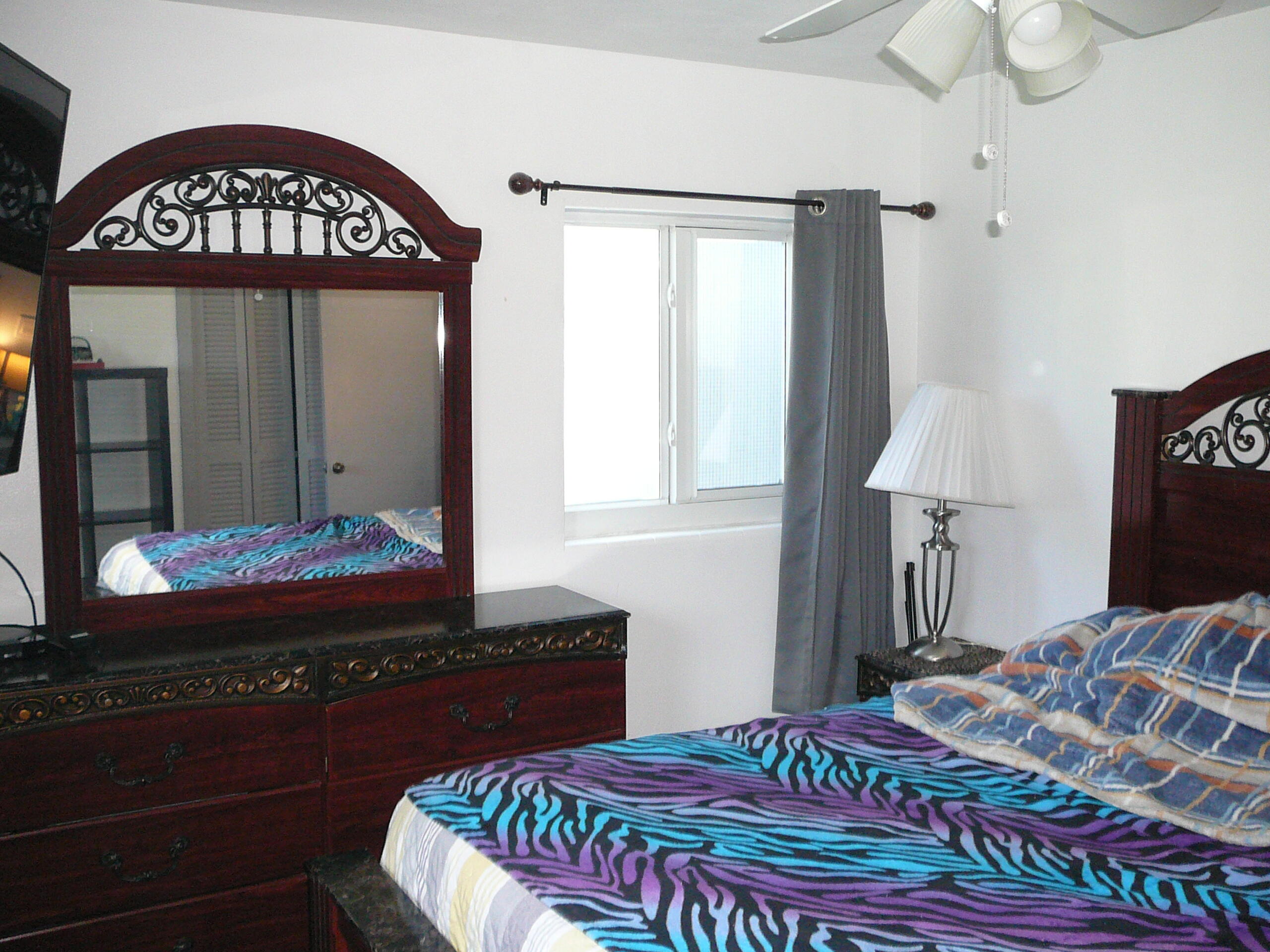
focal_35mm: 35
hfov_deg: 52.6
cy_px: 476
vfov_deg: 40.7
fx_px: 1284
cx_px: 635
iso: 250
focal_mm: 5.2
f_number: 2.8
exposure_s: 1/30
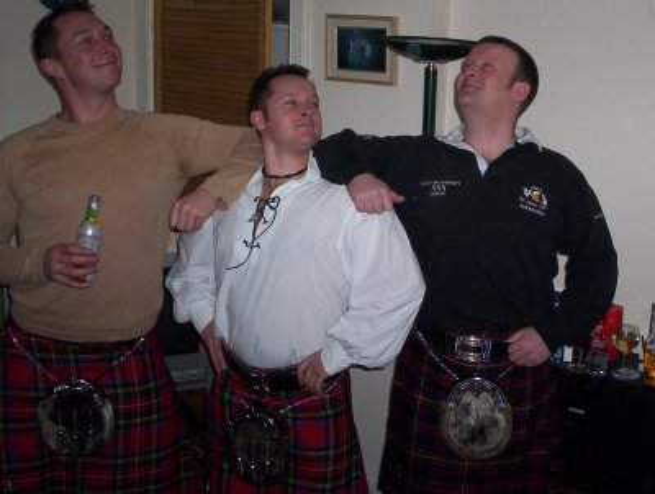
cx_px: 328
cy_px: 247
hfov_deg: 48.9
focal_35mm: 38
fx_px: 721
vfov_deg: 37.9
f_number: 4.5
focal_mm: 4.99
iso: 140
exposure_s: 1/60
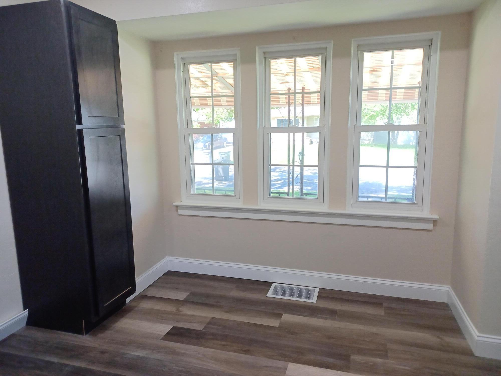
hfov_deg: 69.4
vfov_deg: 54.9
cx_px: 250
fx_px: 362
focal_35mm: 25
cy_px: 188
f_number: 1.8
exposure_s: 1/60
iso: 125
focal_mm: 4.6
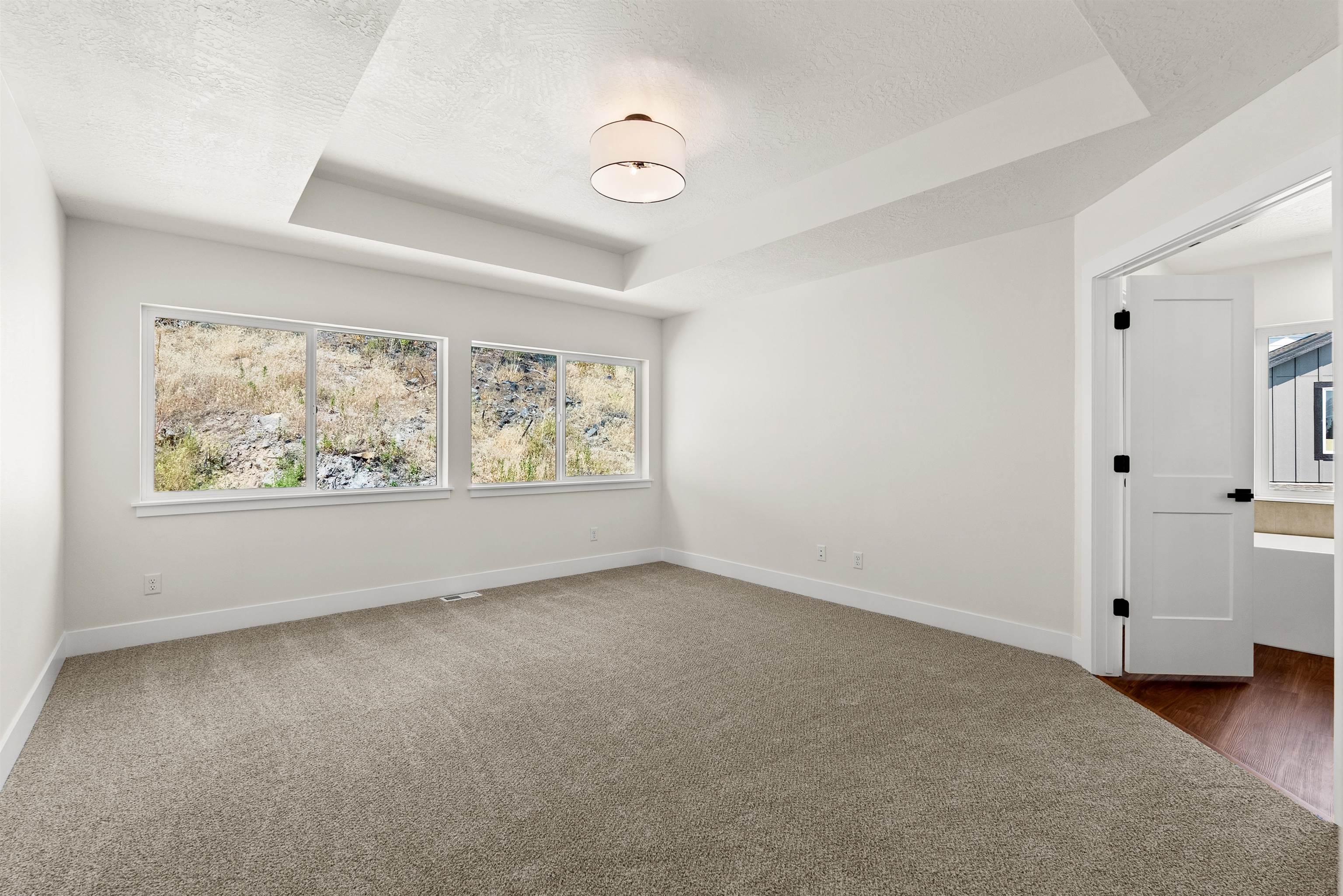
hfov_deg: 96.7
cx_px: 672
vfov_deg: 73.8
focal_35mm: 16
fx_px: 597
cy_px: 448
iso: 400
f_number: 8
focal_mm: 16
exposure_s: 1/25
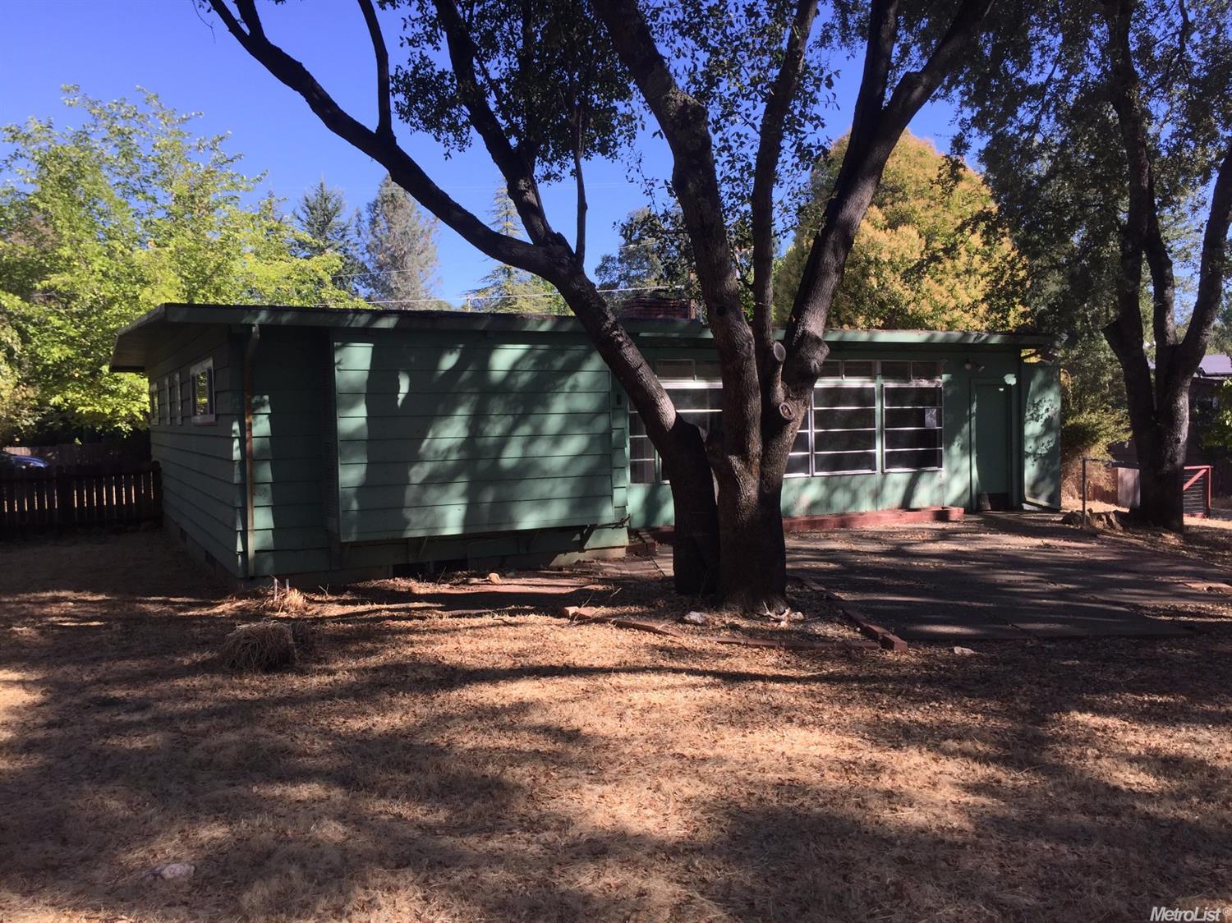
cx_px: 616
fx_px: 1032
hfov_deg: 61.7
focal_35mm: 29
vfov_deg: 48.2
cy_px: 462
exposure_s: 1/791
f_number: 2.2
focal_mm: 4.15
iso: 32
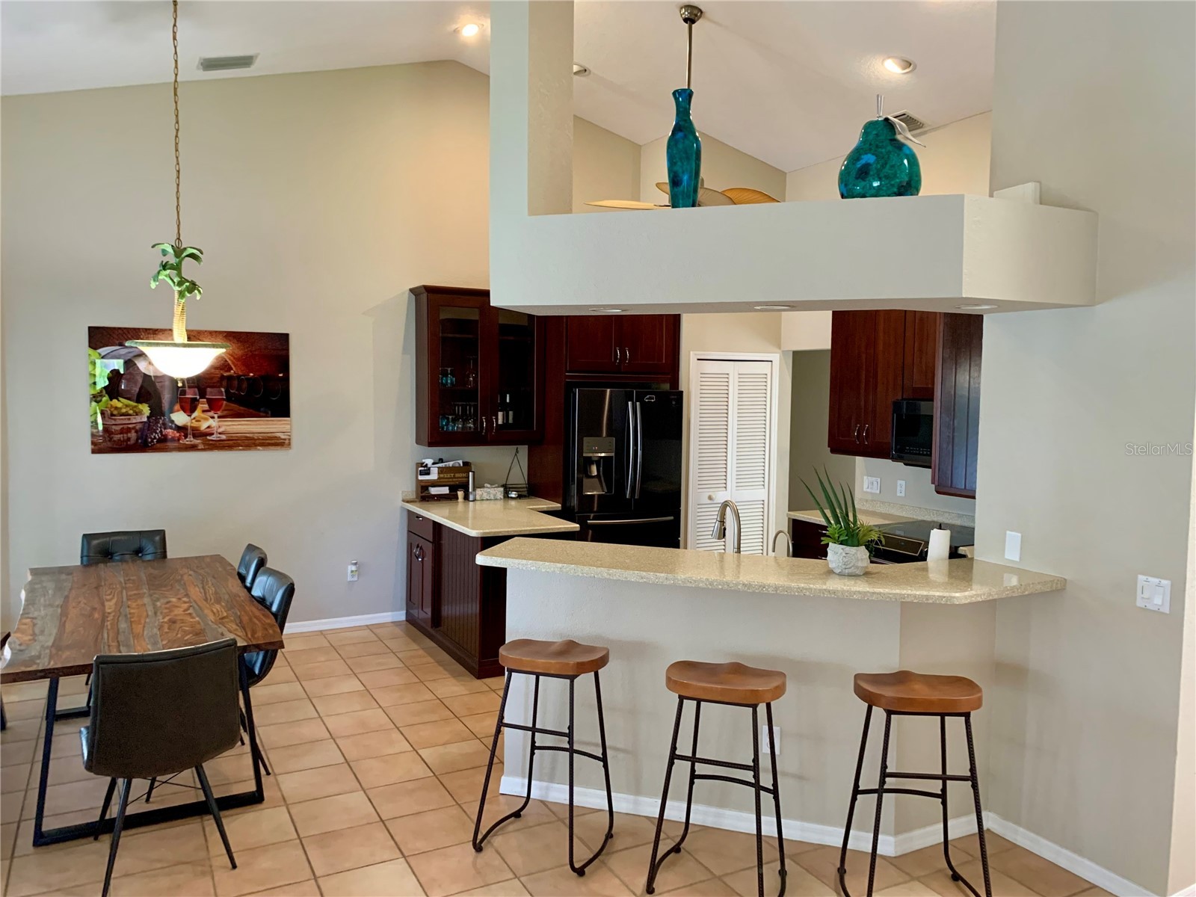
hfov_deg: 67.3
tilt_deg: -3.7
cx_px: 598
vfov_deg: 53.1
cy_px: 448
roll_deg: -0.3
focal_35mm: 26
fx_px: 898
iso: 250
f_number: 1.8
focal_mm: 4.25
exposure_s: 1/60
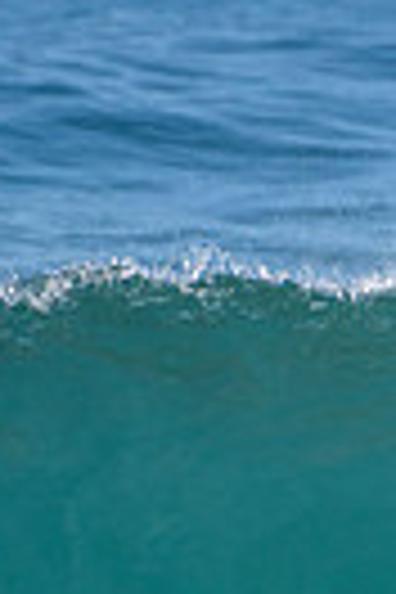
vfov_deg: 0.8
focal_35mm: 2689
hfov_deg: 0.5
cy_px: 851
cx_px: 932
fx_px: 44365
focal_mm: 500
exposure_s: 1/2000
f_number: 5.6
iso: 200
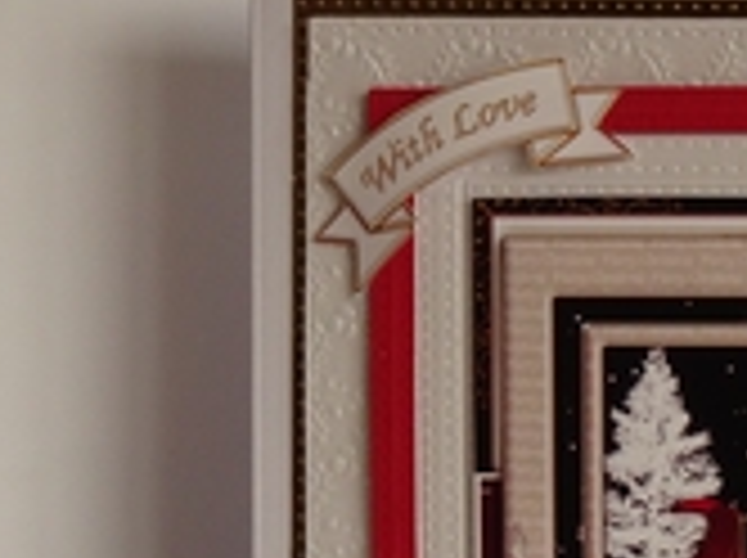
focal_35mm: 344
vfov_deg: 4.3
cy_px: 592
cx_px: 842
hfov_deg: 5.7
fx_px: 7413
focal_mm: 21.66
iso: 200
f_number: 5.6
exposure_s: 1/160
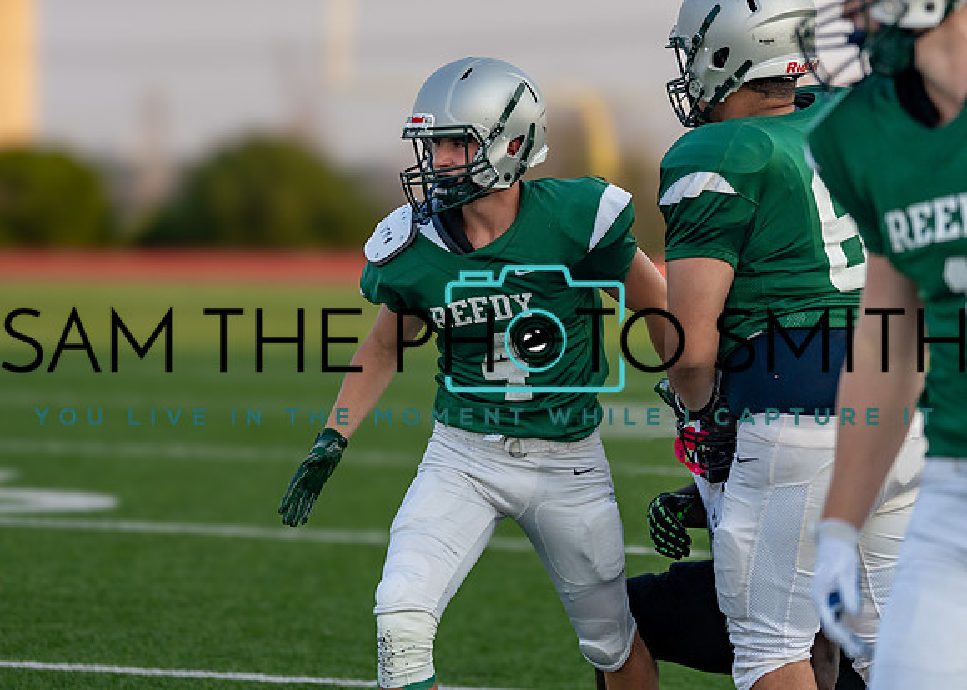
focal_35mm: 155
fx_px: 4260
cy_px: 240
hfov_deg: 12.9
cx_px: 497
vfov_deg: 9.3
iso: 320
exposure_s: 1/2500
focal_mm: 109
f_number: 2.8
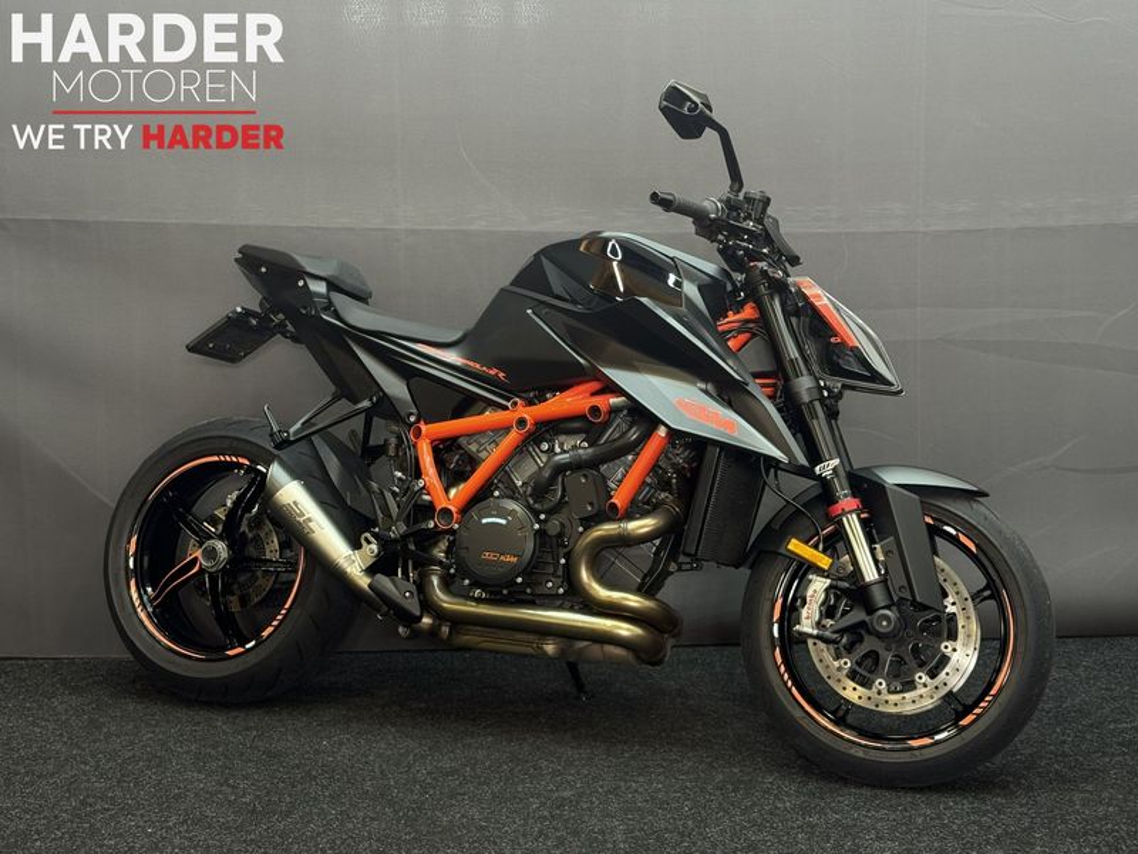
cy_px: 427
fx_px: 1578
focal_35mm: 48
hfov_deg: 39.7
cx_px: 569
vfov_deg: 30.3
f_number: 1.78
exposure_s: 1/50
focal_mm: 6.76
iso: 125
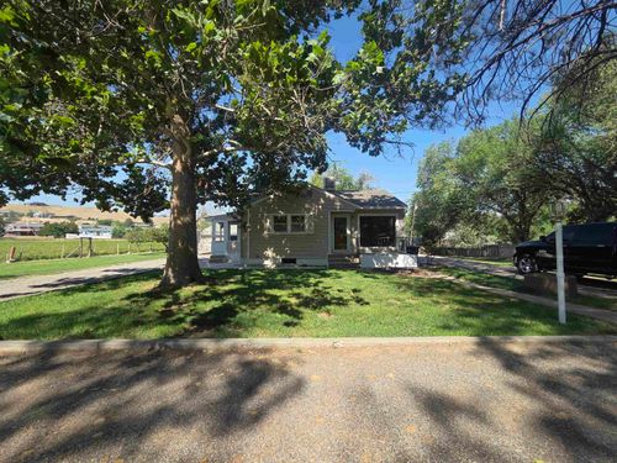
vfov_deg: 89.9
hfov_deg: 106.2
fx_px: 232
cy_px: 232
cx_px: 308
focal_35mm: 13
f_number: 2.2
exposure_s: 1/994
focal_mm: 2.2
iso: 50
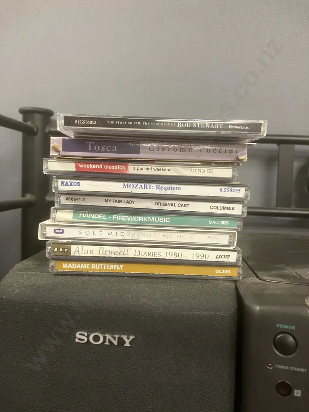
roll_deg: -1.4
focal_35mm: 28
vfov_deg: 63.4
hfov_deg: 49.7
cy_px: 206
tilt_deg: -3.2
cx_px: 154
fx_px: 333
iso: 320
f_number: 1.8
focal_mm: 3.99
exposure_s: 1/33
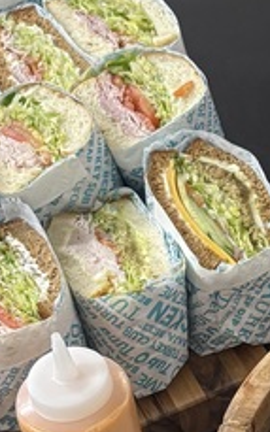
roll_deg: +0.8
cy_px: 238
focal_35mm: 123
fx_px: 1449
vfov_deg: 17.0
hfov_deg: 10.3
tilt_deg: -44.3
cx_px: 397
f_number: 1.6
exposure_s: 1/60
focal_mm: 5.96
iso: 200
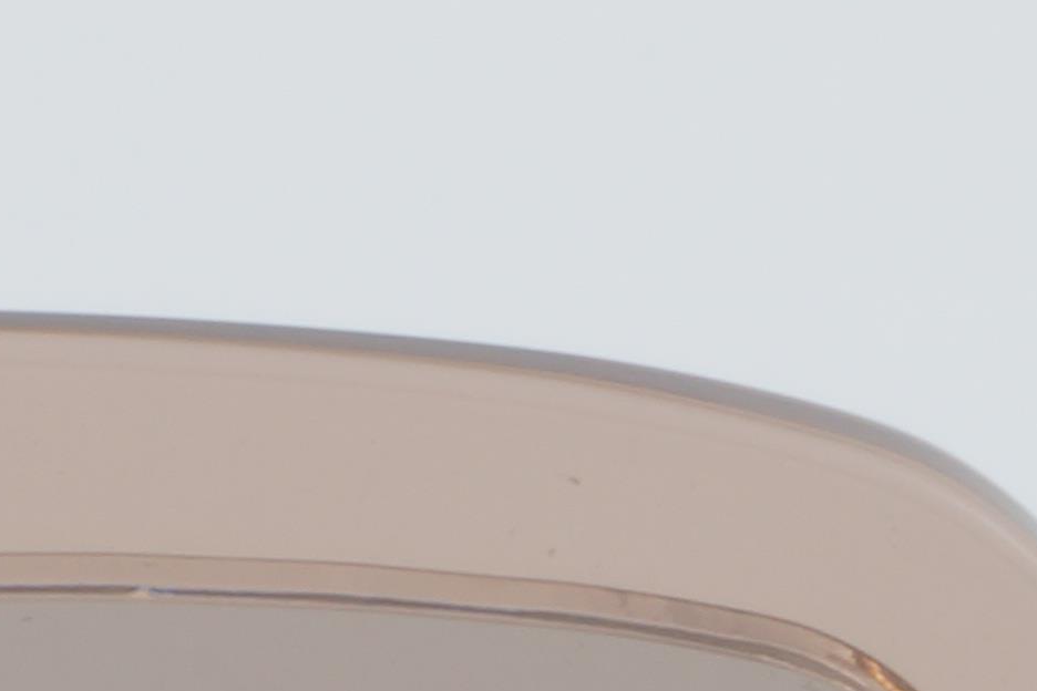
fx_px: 13854
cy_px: 1443
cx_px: 1647
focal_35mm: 481
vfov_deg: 2.8
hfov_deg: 4.3
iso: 100
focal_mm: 50
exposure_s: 1/4
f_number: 32
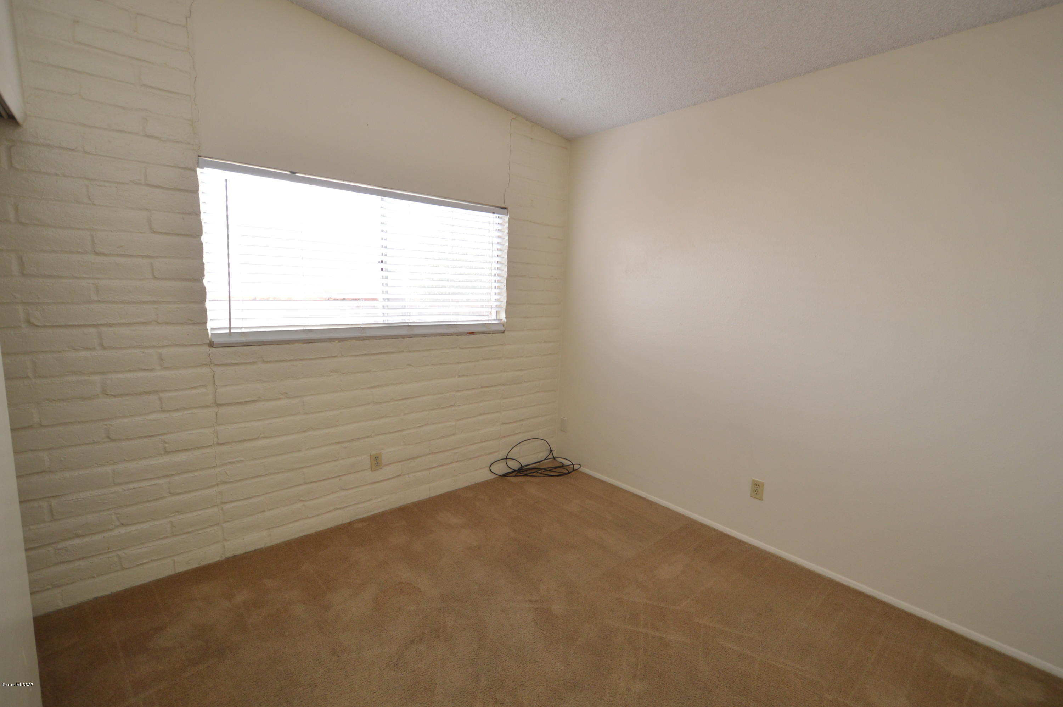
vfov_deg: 77.2
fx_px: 442
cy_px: 354
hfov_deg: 100.4
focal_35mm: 15
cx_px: 532
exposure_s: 1/60
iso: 400
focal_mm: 10
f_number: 4
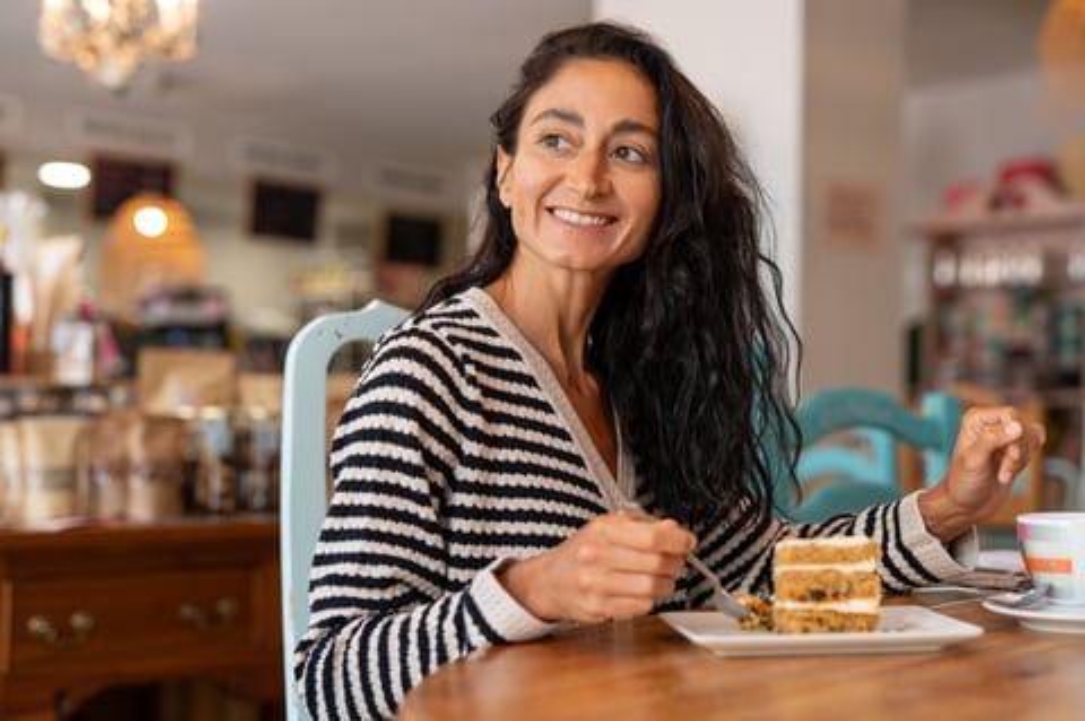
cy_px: 360
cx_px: 542
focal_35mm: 50
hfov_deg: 39.6
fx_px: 1505
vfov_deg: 26.9
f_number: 2.2
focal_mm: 50
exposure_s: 1/160
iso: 320
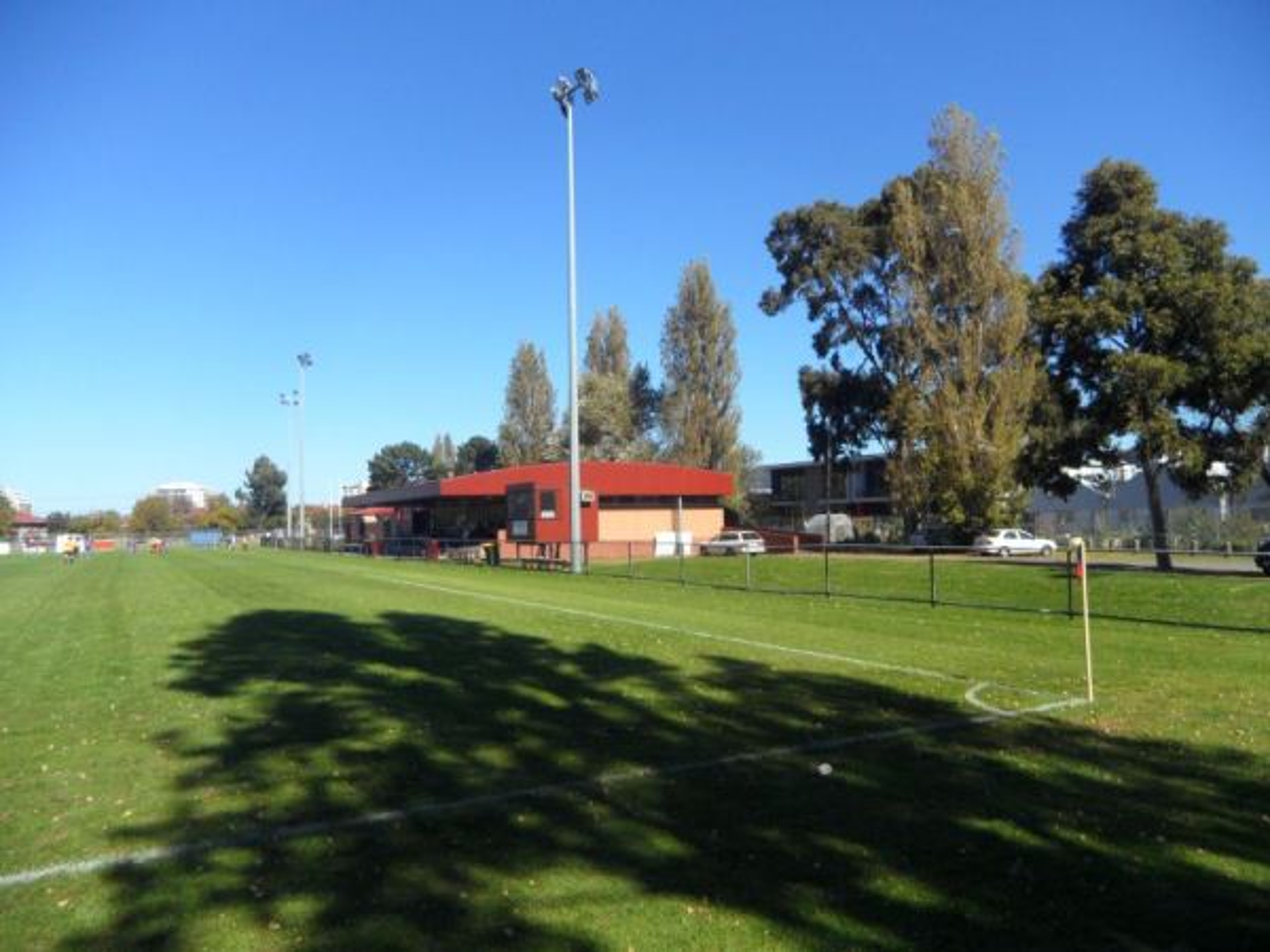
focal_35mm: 24
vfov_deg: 56.8
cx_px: 635
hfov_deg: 71.6
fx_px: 881
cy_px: 476
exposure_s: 1/125
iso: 80
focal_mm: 4.1
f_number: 8.2
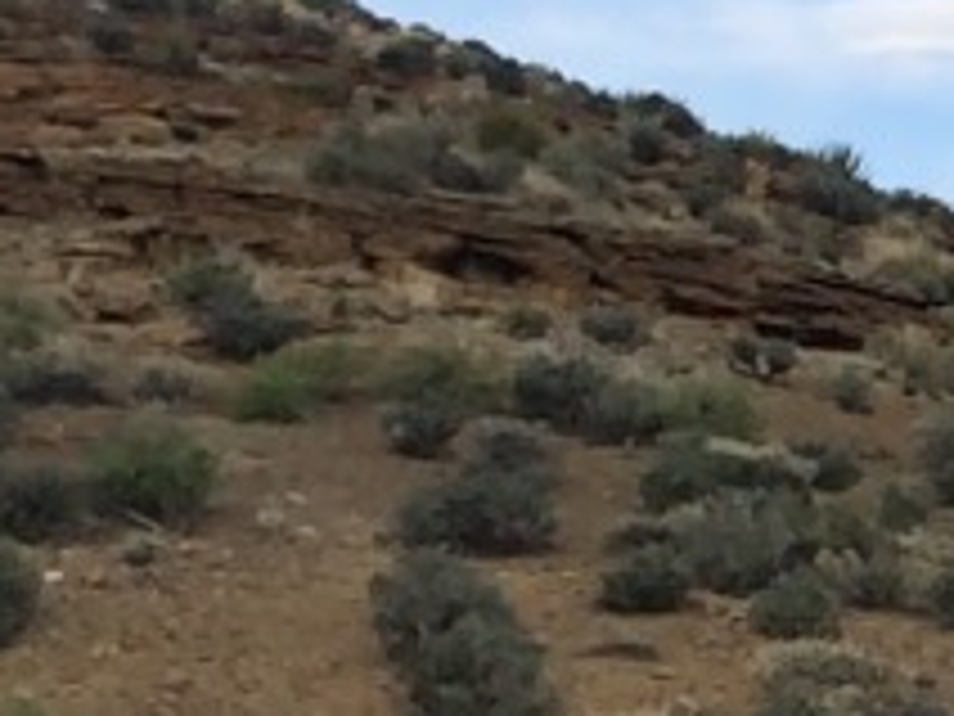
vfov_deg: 10.5
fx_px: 3858
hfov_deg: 11.9
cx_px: 2151
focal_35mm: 140
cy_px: 775
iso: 32
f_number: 2.2
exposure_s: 1/1316
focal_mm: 4.15
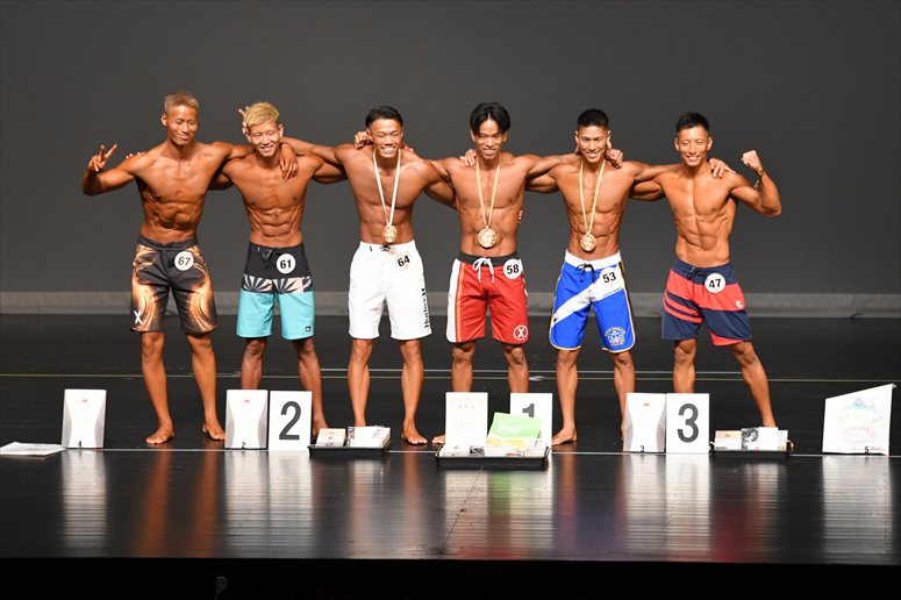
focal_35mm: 217
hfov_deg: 9.5
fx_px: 5428
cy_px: 300
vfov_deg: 6.3
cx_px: 450
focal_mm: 145
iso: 2500
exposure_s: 1/400
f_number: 5.6
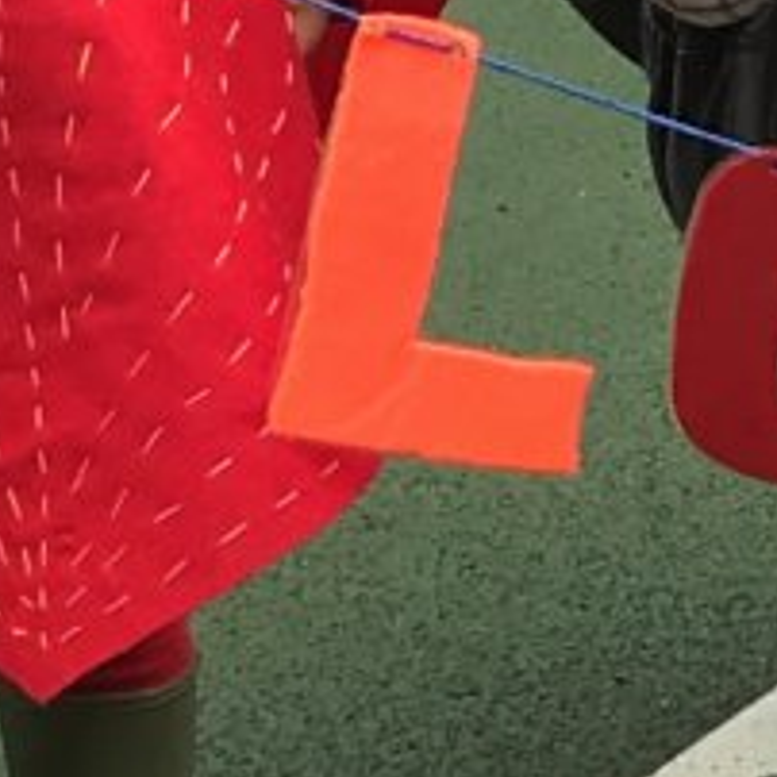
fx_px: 6374
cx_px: 2462
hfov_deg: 6.3
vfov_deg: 6.8
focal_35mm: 251
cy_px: -542
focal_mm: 3.99
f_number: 1.8
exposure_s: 1/348
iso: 20
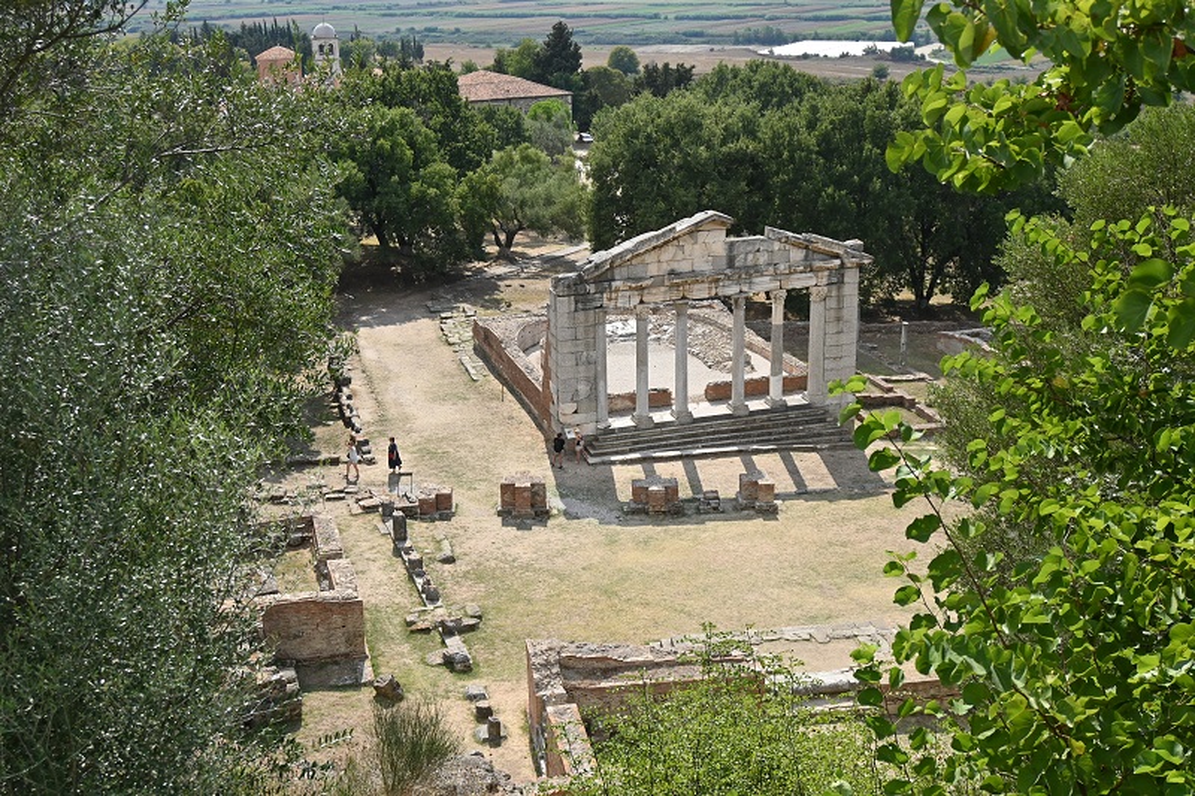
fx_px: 1394
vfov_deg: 31.9
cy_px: 398
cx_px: 598
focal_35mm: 42
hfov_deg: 46.4
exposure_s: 1/1000
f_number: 5
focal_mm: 28
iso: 125
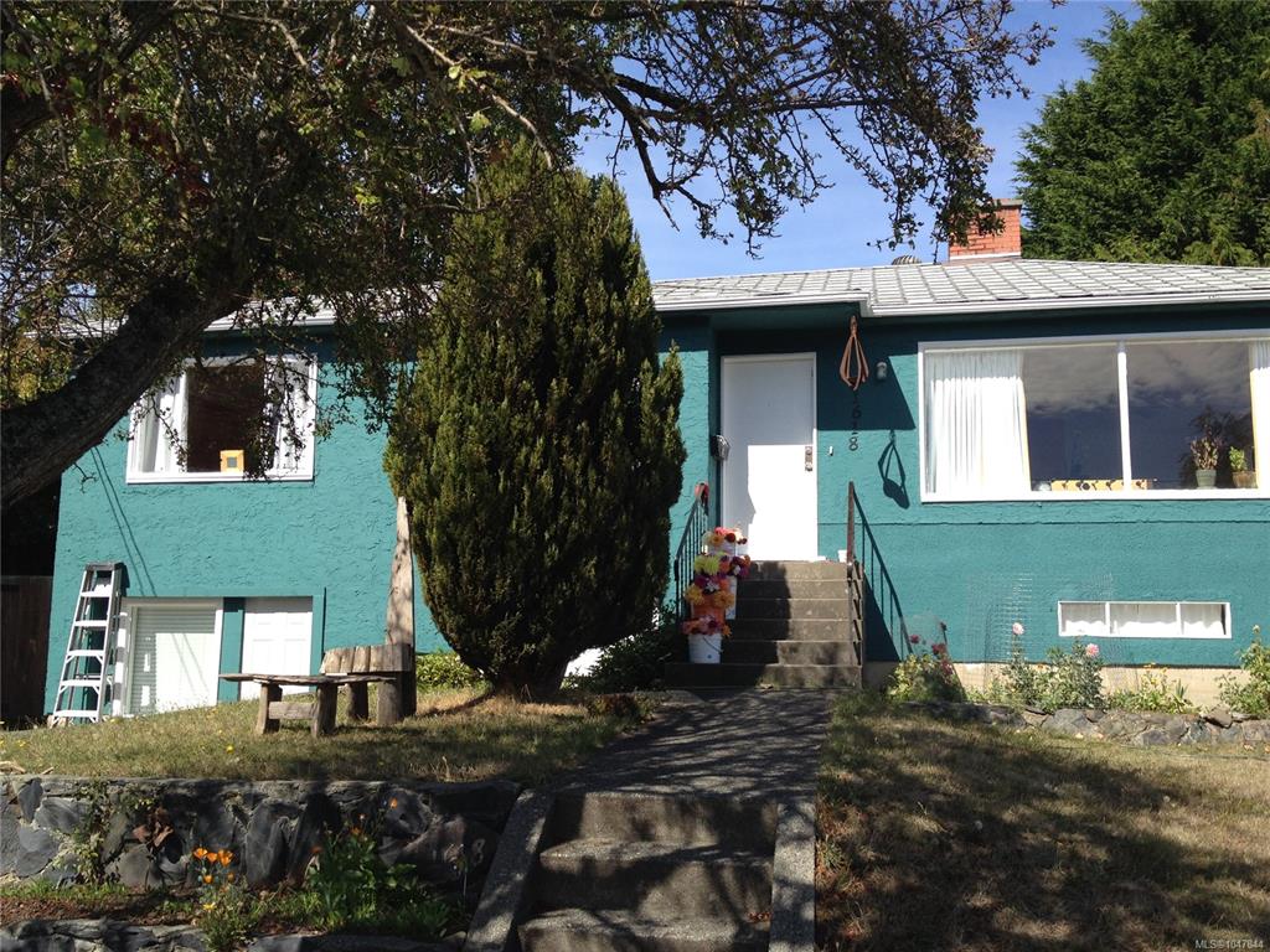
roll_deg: -0.7
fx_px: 1284
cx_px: 635
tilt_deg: +4.0
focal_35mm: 35
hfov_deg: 52.6
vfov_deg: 40.7
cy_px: 476
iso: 50
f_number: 2.4
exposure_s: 1/1200
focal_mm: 4.28
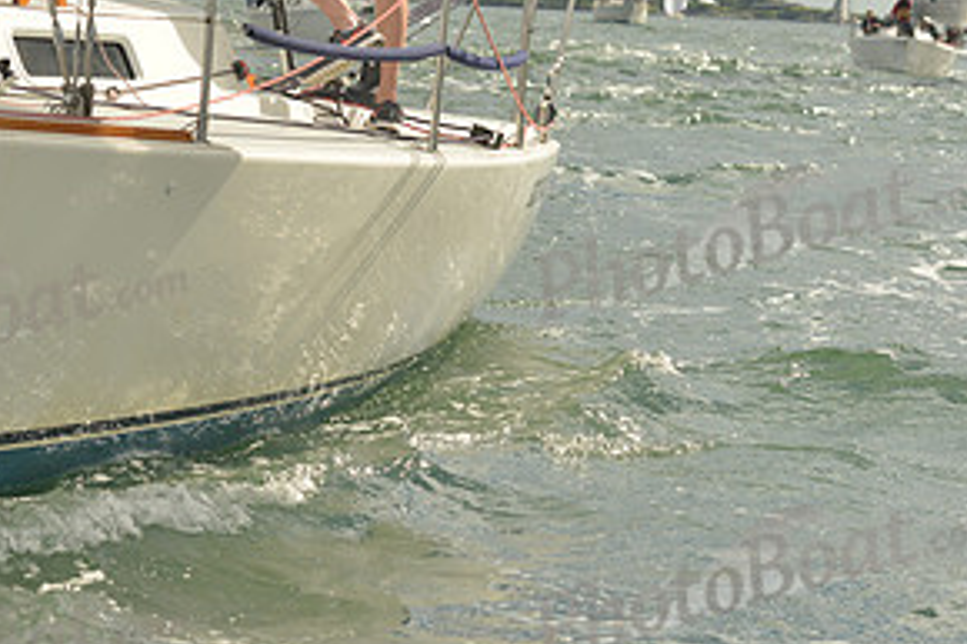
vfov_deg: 9.8
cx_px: 363
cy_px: 108
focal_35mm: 140
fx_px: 3758
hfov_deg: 14.6
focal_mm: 70
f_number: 5.6
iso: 400
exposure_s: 1/640
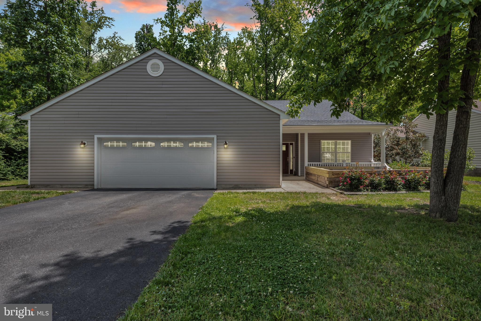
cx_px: 240
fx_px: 227
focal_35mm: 17
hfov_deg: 93.3
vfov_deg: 70.5
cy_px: 160
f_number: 9
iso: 160
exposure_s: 1/125
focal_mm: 17
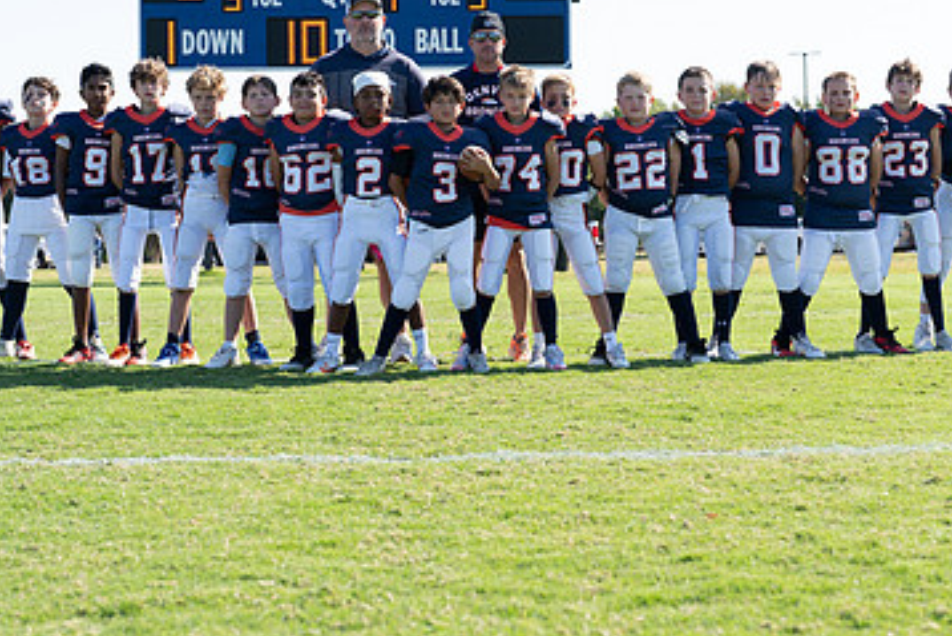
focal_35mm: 81
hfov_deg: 25.0
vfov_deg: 16.8
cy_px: 238
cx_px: 511
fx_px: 2143
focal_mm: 50
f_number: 3.5
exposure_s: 1/500
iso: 100
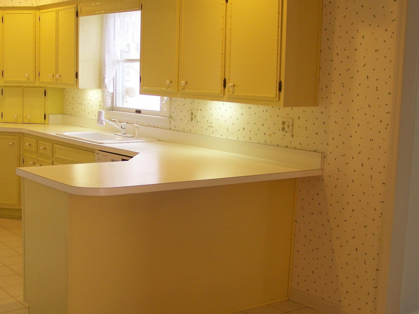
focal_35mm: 53
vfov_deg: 27.5
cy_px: 151
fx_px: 641
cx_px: 147
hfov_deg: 35.9
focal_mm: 6.3
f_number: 2.8
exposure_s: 1/20
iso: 64
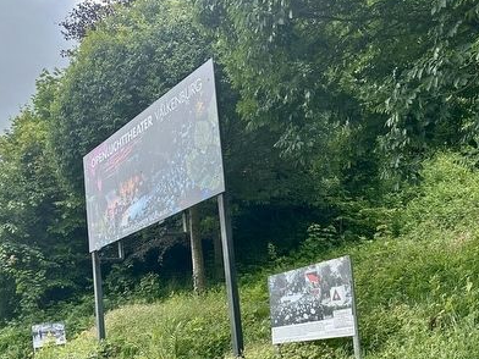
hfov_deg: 38.4
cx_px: 153
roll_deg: +2.5
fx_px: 678
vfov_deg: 28.7
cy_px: 313
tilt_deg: +6.5
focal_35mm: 49
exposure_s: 1/1009
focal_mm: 6.86
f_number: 1.78
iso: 80
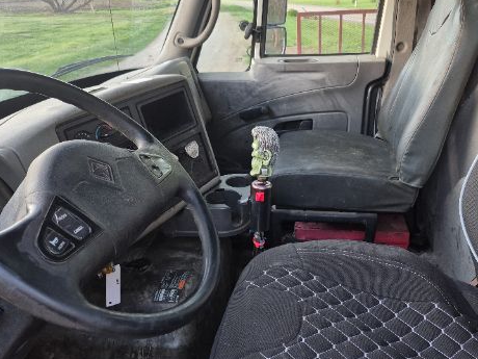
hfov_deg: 56.5
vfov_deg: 44.1
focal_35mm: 32
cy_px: 155
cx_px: 278
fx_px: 442
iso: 200
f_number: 1.8
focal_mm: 5.4
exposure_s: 1/120
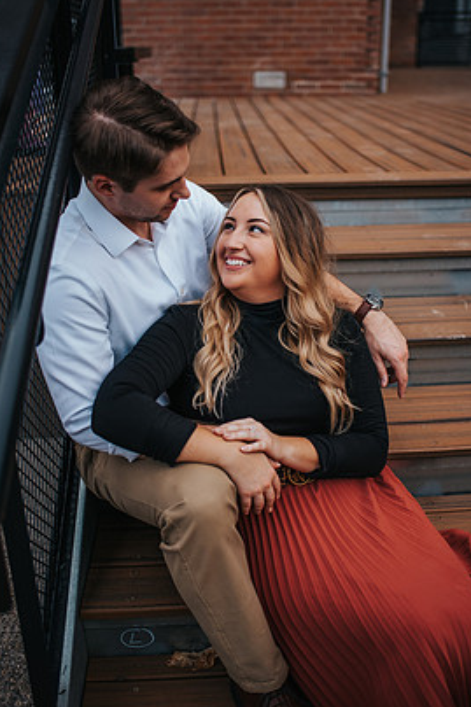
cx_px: 250
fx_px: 766
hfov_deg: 34.2
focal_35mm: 39
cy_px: 318
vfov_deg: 49.5
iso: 450
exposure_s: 1/800
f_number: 1.8
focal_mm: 35
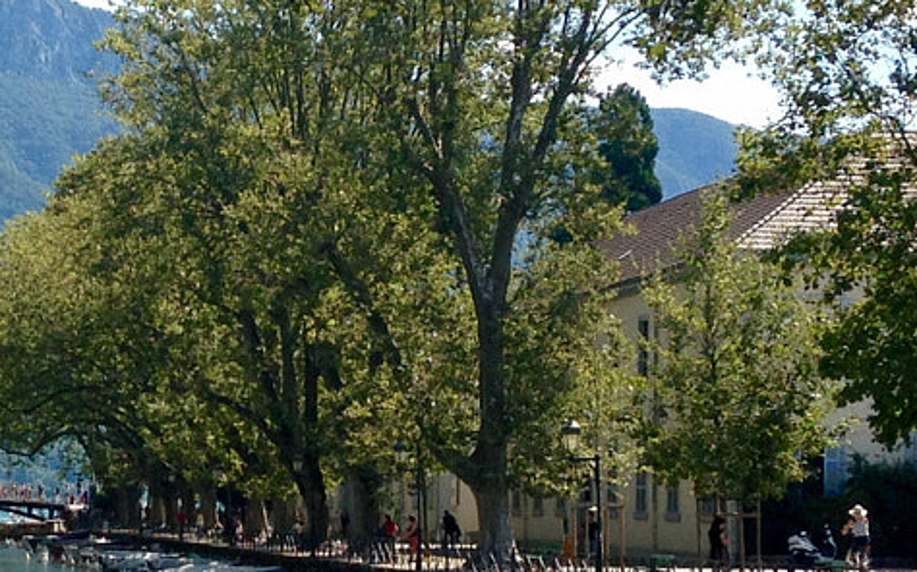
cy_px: 431
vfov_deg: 11.1
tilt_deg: +1.1
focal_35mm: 118
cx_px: 91
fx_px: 2948
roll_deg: -1.1
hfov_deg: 17.4
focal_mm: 4.12
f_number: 2.4
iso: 50
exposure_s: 1/968
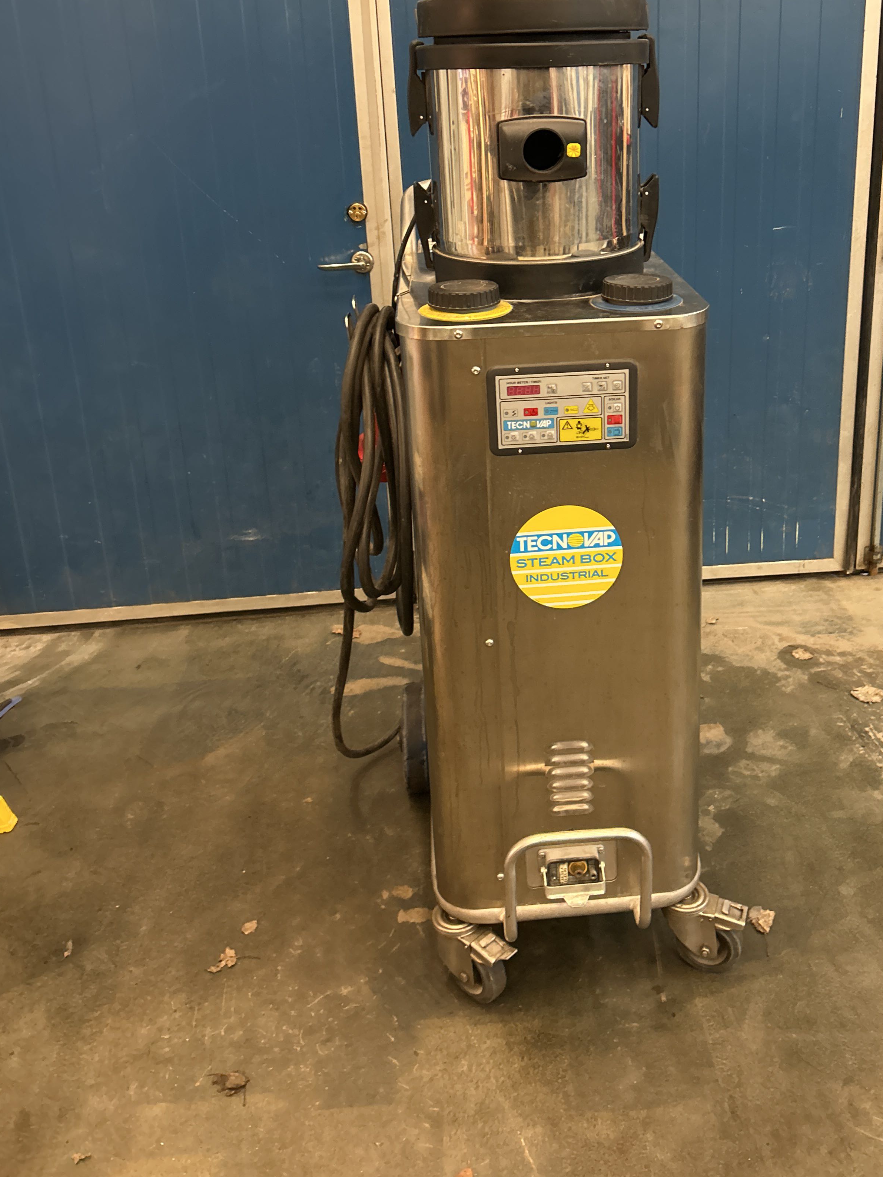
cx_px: 556
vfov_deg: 54.8
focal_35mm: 33
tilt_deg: -20.0
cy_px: 455
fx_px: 1122
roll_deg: +2.5
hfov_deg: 42.6
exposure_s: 1/50
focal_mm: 5.7
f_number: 1.5
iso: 320
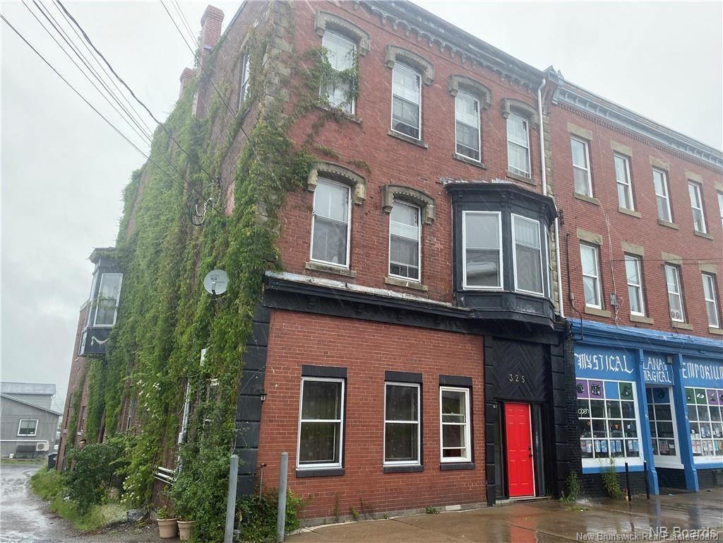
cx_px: 362
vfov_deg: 53.1
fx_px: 543
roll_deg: -1.1
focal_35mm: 26
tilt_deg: +17.5
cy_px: 272
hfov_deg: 67.3
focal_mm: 4.25
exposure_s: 1/212
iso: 32
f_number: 1.8
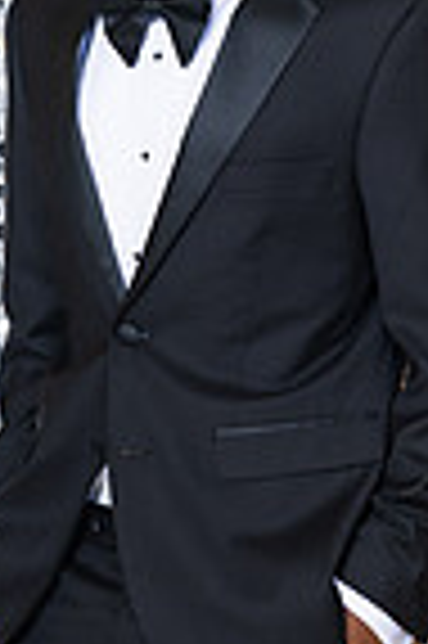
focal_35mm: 503
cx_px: 180
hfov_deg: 2.7
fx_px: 8991
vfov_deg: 4.1
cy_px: 252
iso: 320
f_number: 8
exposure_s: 1/100
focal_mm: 160
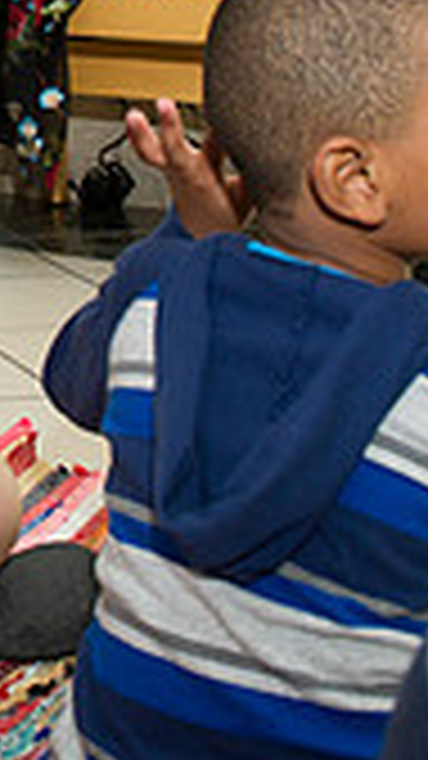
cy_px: -22
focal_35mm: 86
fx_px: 1736
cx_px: -338
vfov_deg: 23.6
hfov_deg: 12.8
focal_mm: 24
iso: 1250
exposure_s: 1/250
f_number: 5.6
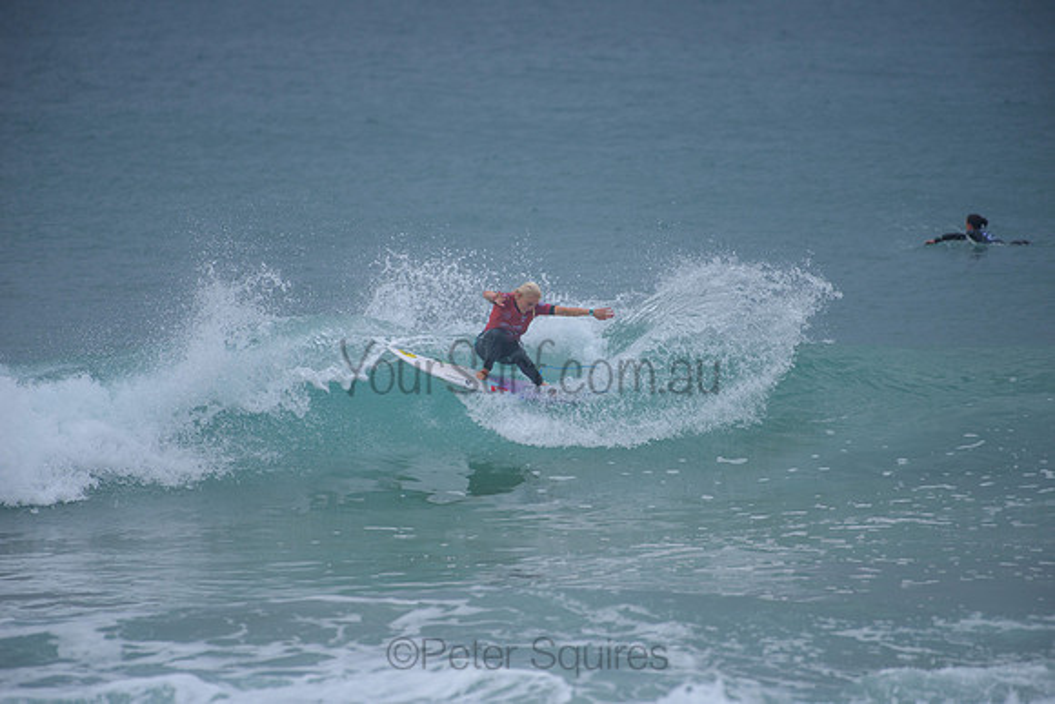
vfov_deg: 2.8
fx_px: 14656
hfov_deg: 4.1
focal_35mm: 500
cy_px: 352
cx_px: 528
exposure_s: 1/2000
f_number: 5.6
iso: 280
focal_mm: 500
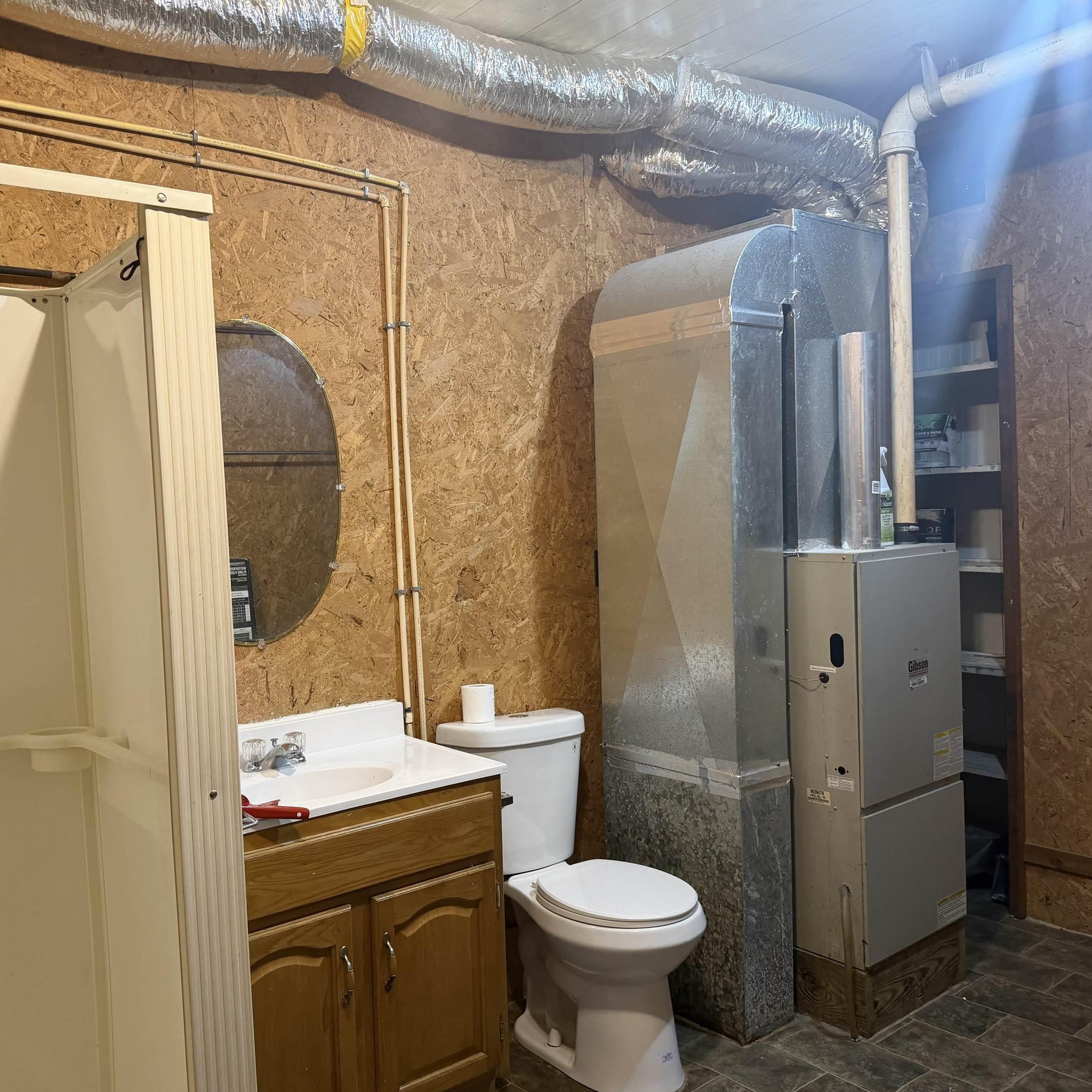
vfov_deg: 55.6
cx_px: 530
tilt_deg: -2.3
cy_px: 552
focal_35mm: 29
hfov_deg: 55.6
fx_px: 1035
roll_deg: +2.8
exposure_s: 1/60
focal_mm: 6.76
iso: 250
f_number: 1.78
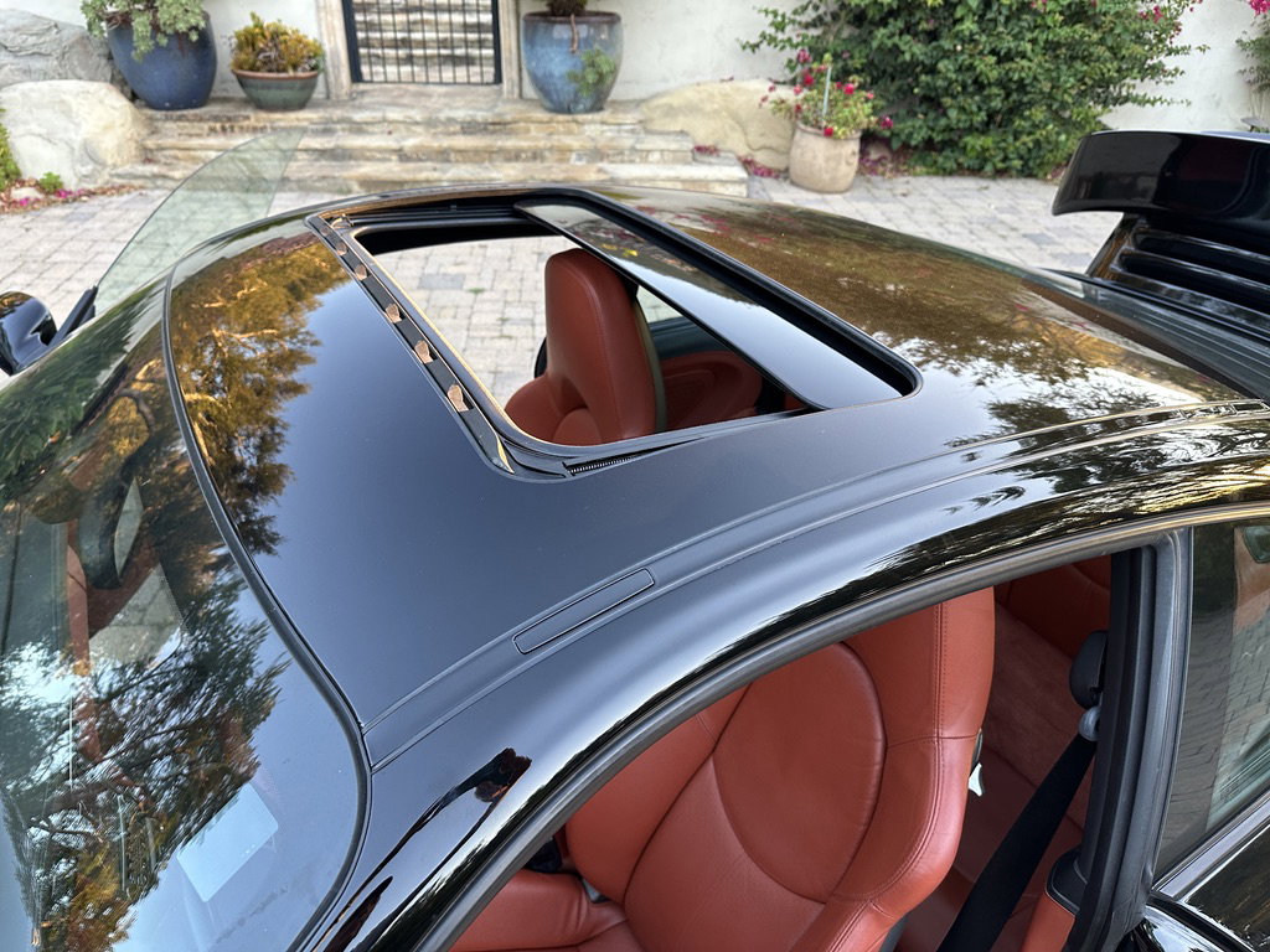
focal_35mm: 24
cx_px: 635
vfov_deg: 56.8
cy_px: 476
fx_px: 881
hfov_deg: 71.6
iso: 200
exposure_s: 1/121
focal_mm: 6.86
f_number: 1.78
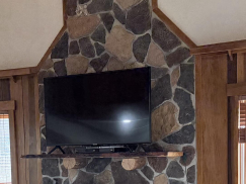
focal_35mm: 66
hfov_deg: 29.3
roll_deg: +1.5
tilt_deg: -3.5
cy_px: 173
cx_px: 144
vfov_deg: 21.6
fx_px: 469
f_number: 1.78
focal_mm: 6.76
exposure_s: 1/127
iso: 200
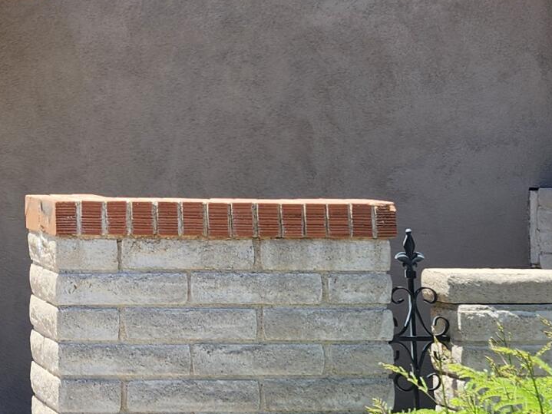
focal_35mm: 96
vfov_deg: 15.1
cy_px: -15
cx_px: -144
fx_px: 1531
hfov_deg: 19.1
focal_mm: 5.54
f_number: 1.8
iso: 25
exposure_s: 1/775
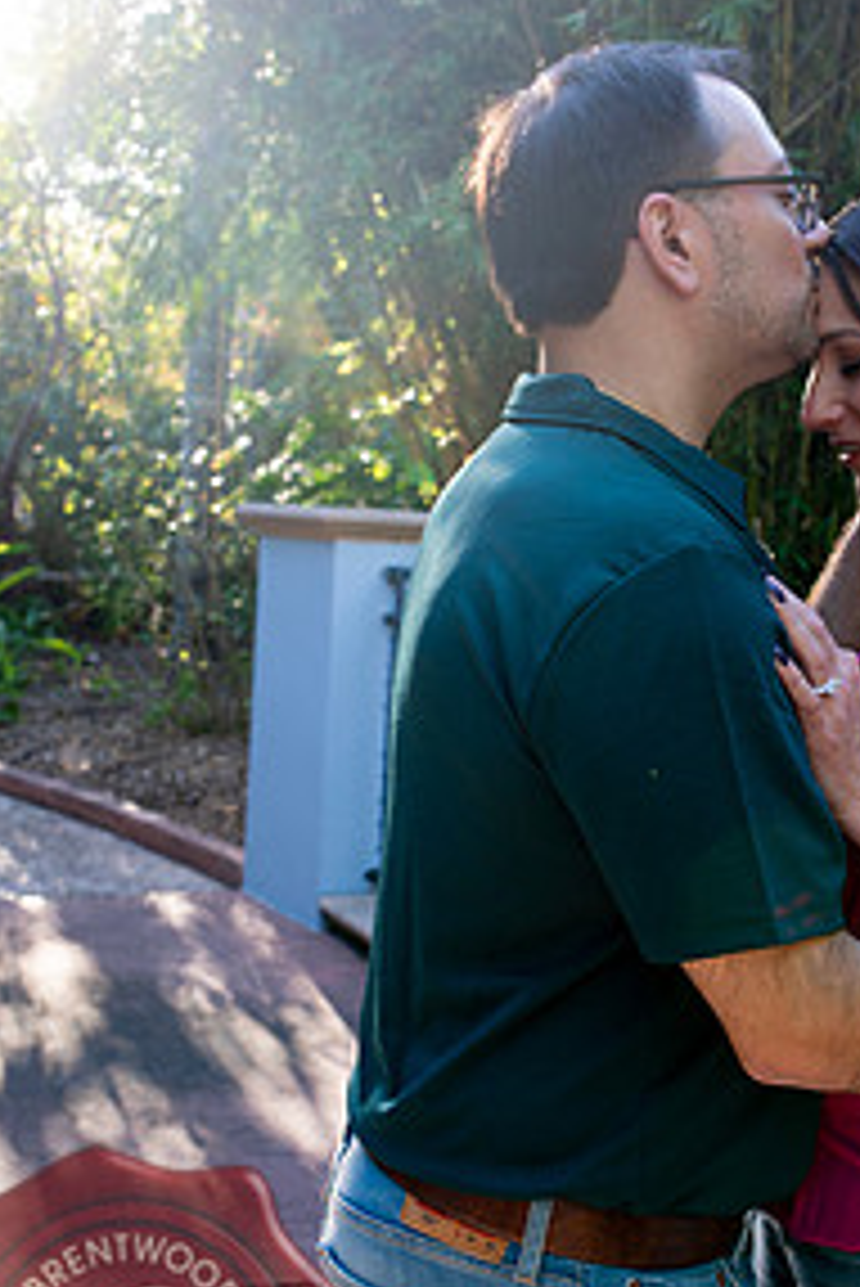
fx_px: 1968
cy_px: 666
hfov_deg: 24.6
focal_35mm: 55
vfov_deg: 36.2
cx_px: 558
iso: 320
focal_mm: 35
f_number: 4.5
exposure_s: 1/100
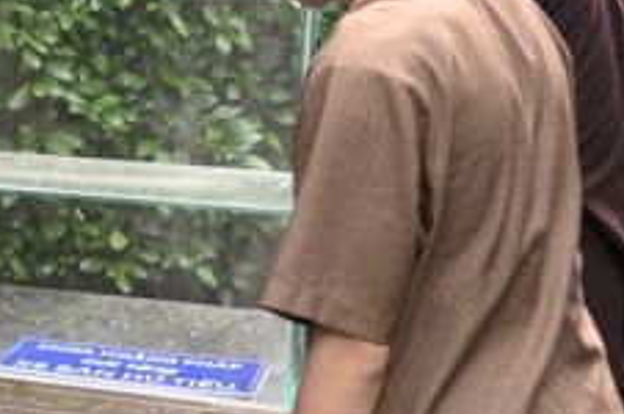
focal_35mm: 92
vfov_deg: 14.8
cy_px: 188
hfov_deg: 20.5
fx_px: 1592
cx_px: -149
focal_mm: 32
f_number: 4
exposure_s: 1/250
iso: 400
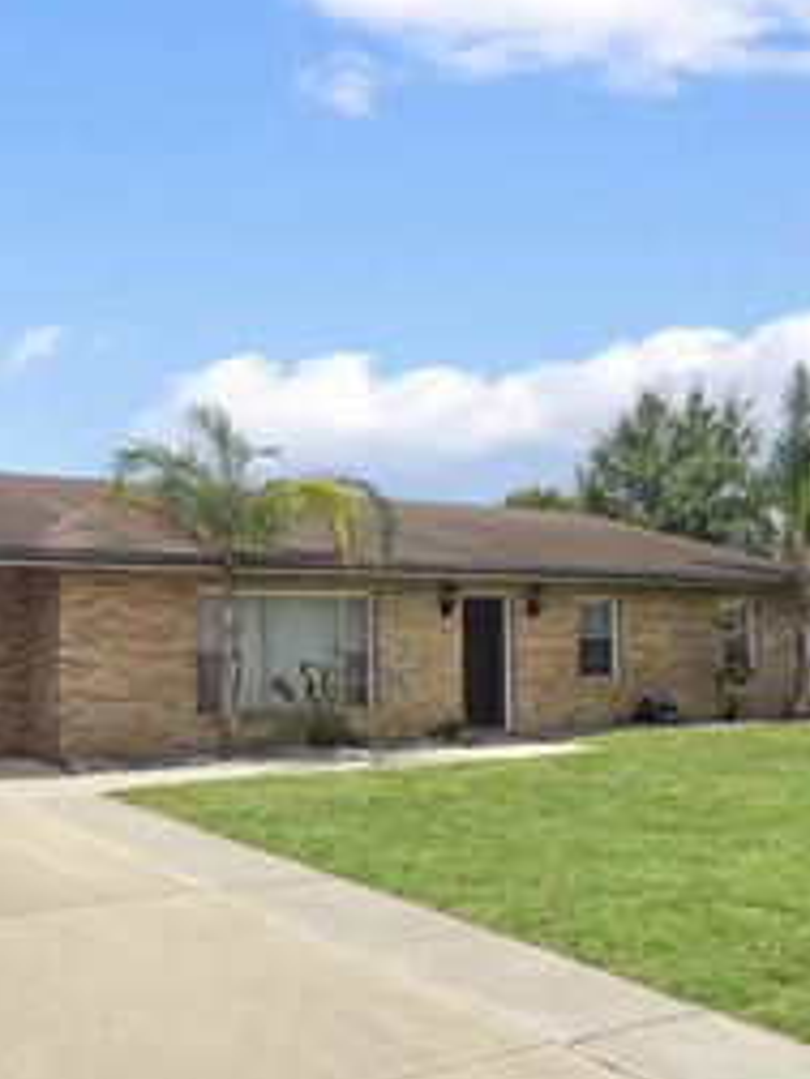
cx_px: 266
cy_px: 531
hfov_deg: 42.3
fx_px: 1030
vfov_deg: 55.4
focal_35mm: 33
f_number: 2.2
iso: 50
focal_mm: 2.2
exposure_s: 1/3194
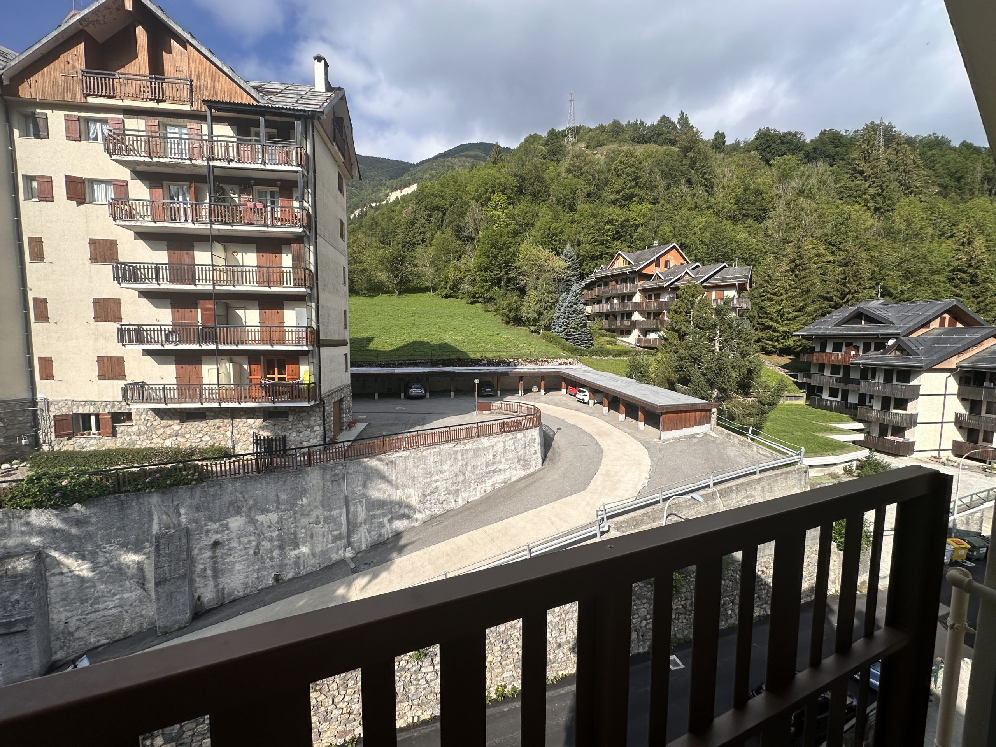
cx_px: 498
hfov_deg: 102.1
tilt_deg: -5.0
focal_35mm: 14
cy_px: 374
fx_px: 403
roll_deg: -0.4
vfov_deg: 85.7
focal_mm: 2.22
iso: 40
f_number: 2.2
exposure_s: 1/1453
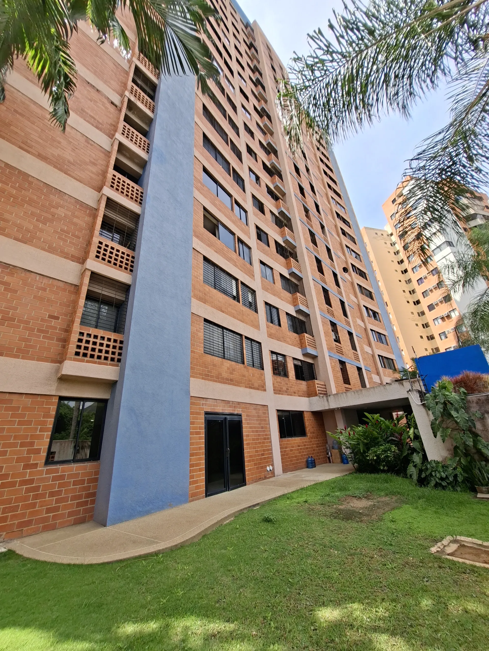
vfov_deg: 106.2
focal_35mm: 13
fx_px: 245
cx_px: 244
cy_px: 326
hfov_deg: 89.9
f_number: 2.2
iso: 40
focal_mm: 1.74
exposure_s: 1/554
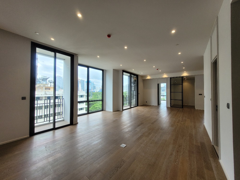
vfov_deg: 89.9
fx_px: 90
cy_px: 90
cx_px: 120
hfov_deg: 106.2
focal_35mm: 13
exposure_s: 1/101
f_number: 2.2
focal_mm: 1.74
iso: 40
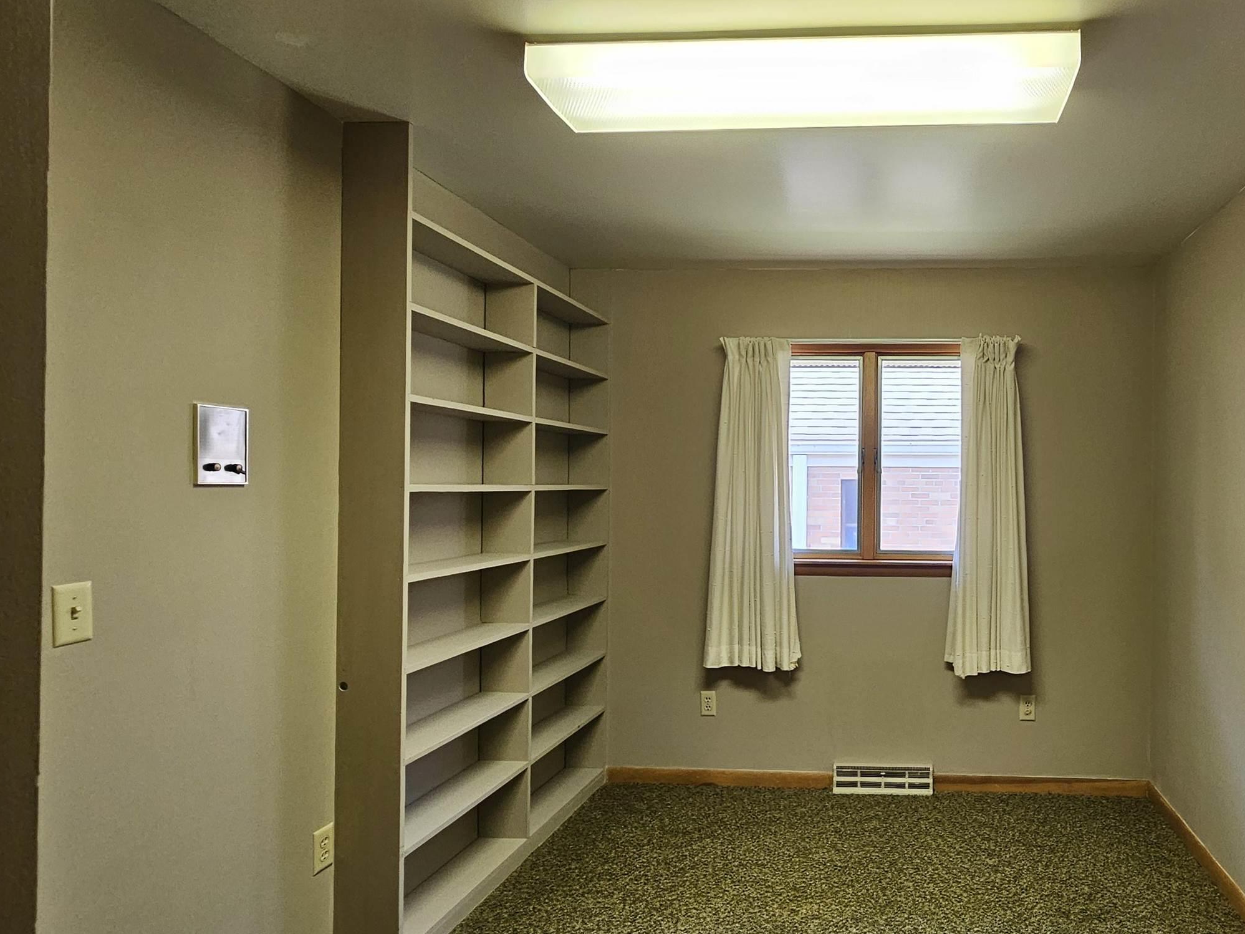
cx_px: 872
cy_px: 486
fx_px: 719
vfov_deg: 66.0
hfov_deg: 77.9
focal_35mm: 20
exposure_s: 1/60
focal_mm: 2.2
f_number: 2.2
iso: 200
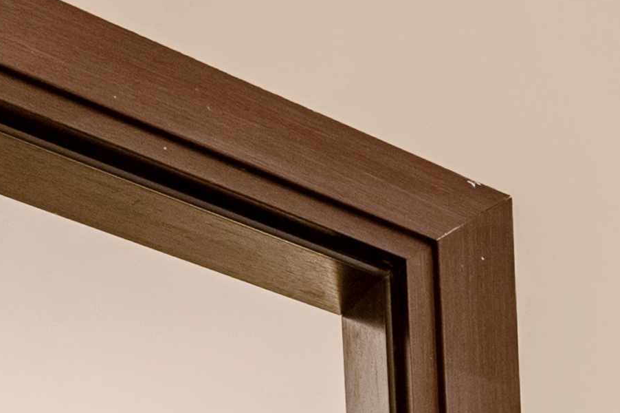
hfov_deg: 15.0
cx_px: 1424
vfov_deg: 10.0
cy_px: 1313
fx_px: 1600
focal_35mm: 93
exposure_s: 1/40
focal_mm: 14
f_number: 8
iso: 400
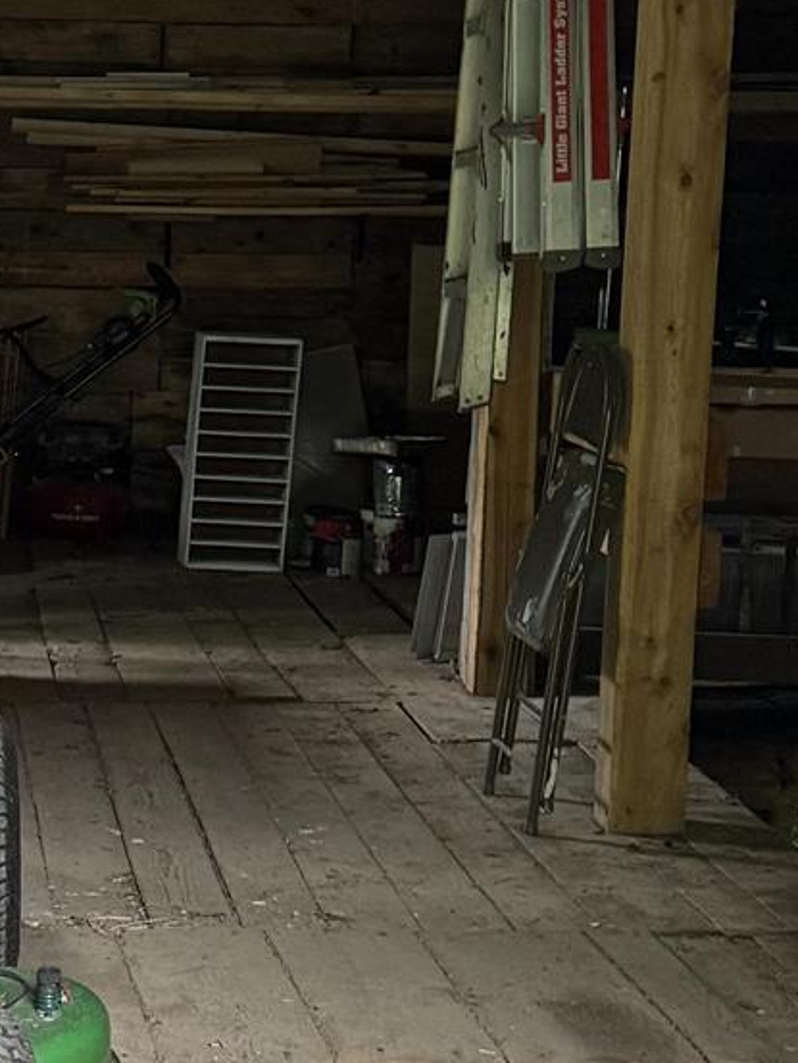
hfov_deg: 14.4
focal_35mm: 100
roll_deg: -1.3
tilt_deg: -10.4
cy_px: 759
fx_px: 3073
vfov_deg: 19.5
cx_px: -90
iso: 250
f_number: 1.78
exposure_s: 1/60
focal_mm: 6.76
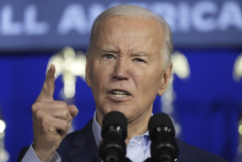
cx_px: 121
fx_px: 1680
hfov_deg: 8.2
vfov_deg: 5.5
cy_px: 81
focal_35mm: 250
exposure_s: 1/320
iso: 6400
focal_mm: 250
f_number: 5.6
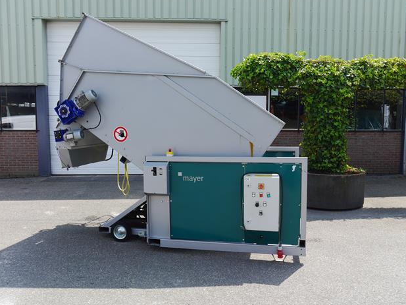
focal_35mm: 29
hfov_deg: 61.6
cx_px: 204
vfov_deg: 48.2
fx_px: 340
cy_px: 150
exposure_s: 1/320
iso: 160
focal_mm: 14
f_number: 6.3
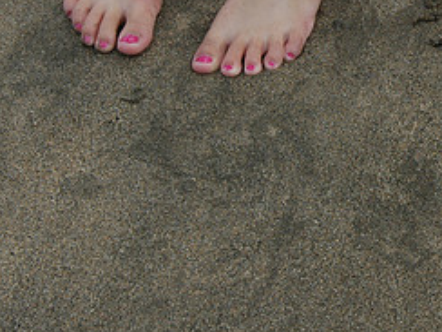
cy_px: -5
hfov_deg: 10.1
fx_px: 2452
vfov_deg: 7.7
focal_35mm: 192
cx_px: 524
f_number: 9
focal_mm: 56
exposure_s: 1/320
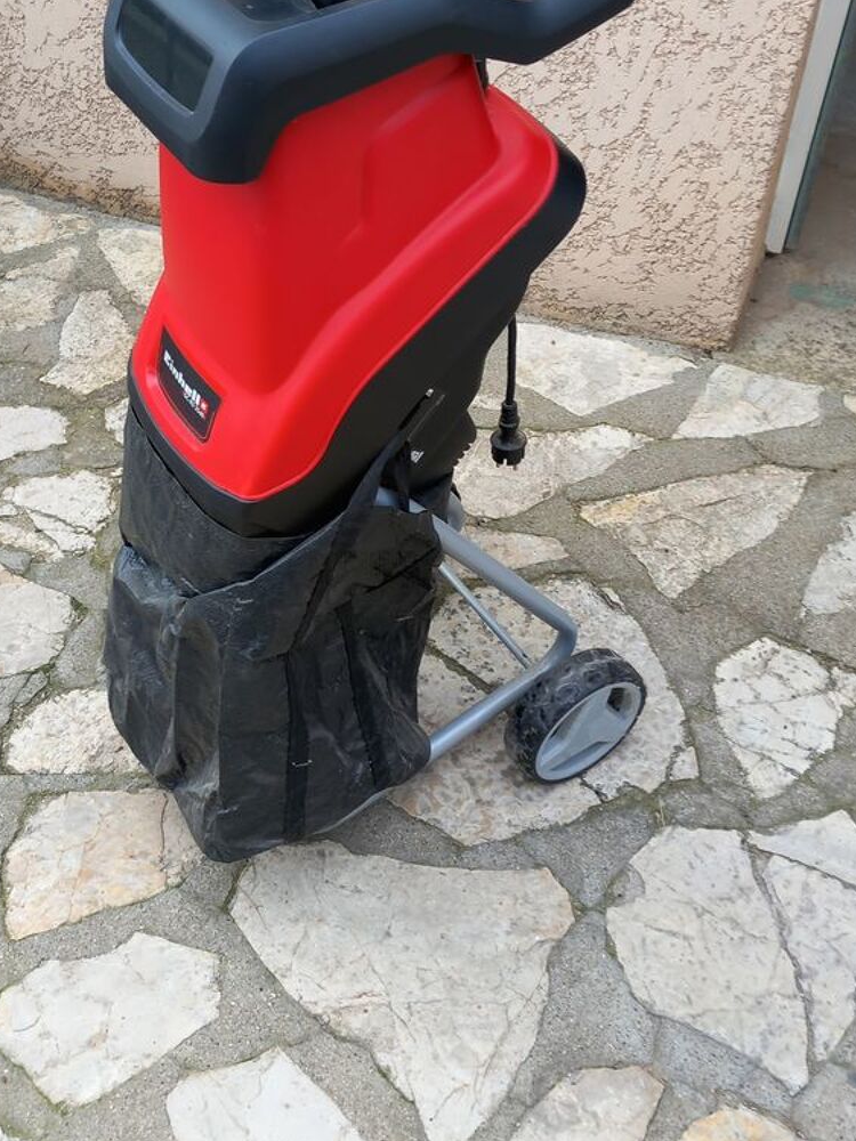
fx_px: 1187
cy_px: 462
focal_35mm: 36
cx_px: 338
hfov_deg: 39.5
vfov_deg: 51.0
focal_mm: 4
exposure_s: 1/50
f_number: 1.8
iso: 20
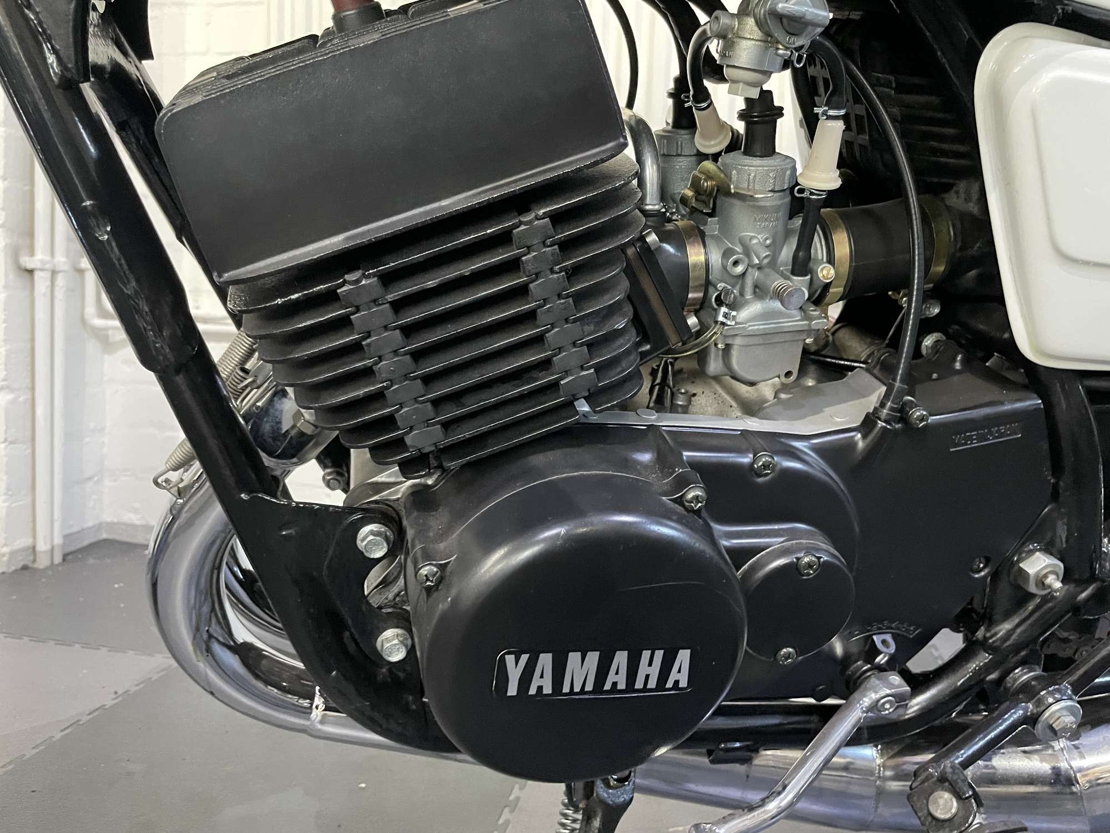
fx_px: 834
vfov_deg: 53.1
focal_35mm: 26
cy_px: 416
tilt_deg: -5.7
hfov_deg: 67.3
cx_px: 555
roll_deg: -2.3
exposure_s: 1/25
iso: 640
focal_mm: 4.2
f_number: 1.6
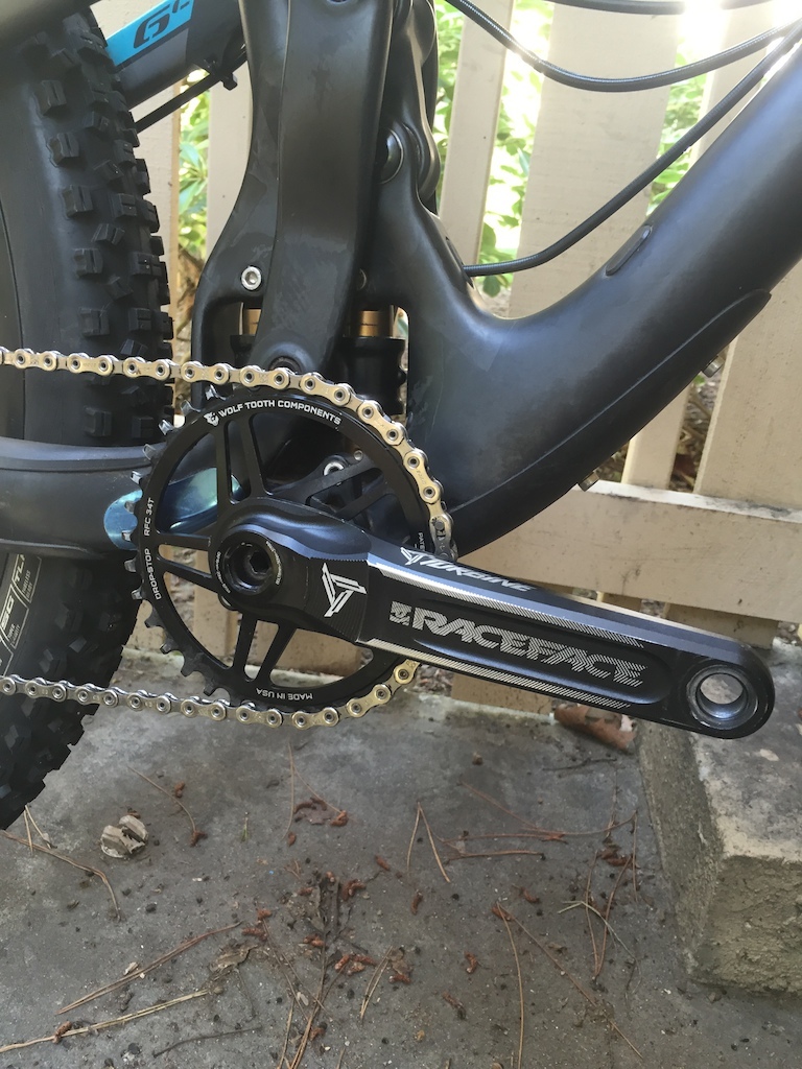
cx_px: 401
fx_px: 896
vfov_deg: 61.7
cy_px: 534
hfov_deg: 48.2
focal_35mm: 29
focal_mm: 4.15
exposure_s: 1/30
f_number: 2.2
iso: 64
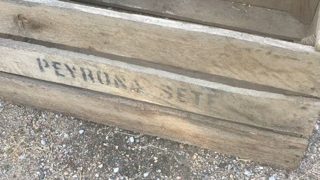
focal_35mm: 55
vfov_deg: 21.8
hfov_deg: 37.8
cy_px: 95
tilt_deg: -51.2
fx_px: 467
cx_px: 146
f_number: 2.2
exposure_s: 1/100
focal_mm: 4.15
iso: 25
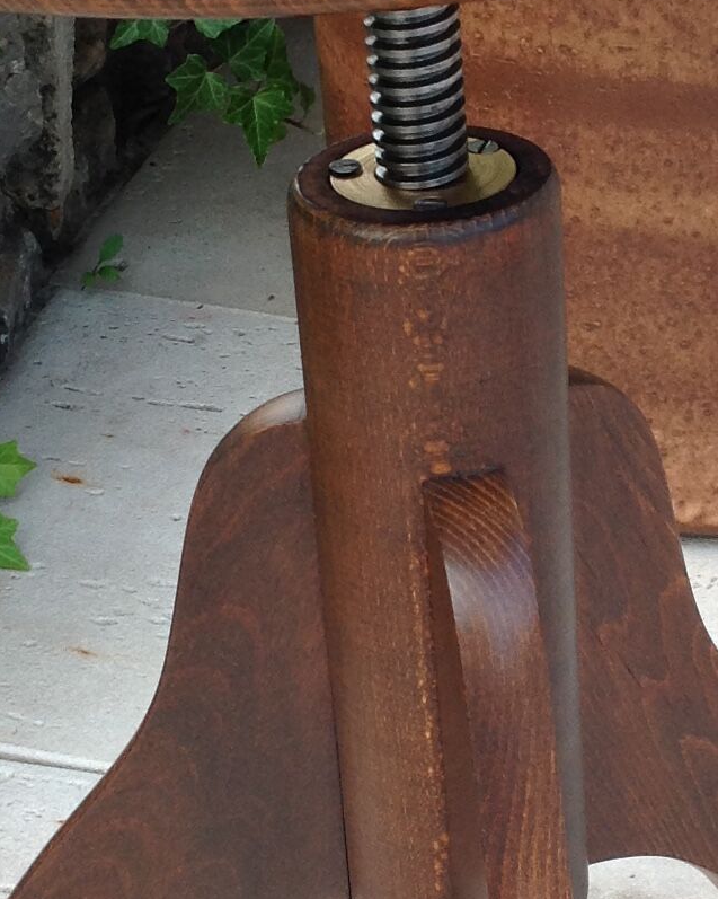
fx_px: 2950
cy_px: 506
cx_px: 420
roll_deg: +4.6
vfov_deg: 17.3
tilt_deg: -30.1
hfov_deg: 13.9
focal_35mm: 111
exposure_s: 1/164
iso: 50
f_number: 2.4
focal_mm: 4.28
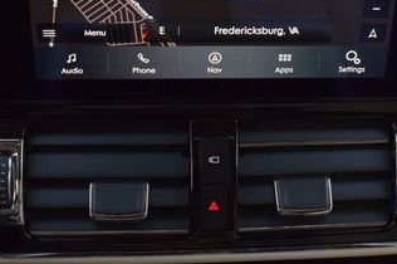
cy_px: 58
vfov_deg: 17.8
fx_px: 837
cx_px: 284
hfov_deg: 26.4
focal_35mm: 76
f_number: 6.3
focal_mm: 25
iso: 720
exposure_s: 1/15
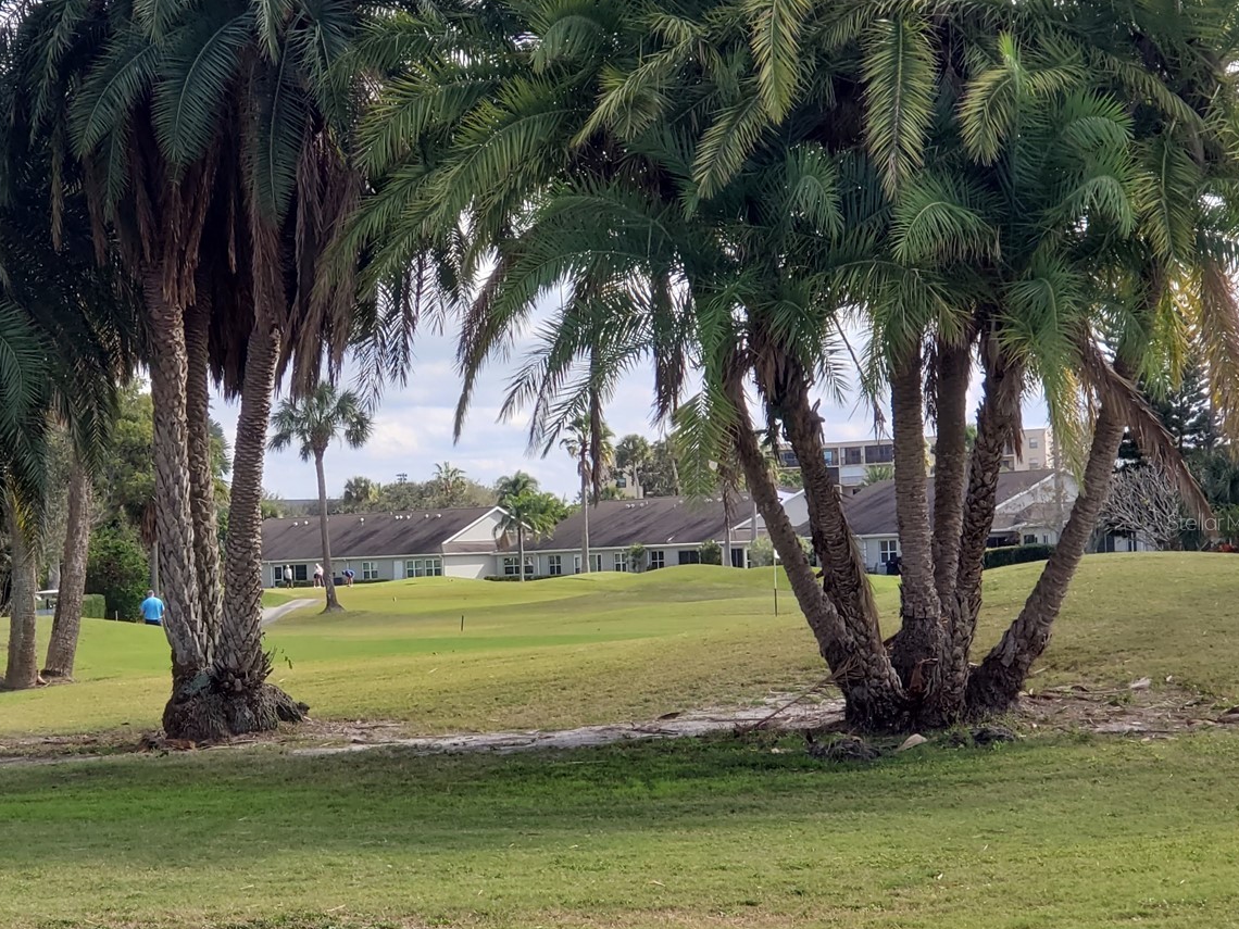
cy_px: 522
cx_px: 400
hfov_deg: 26.5
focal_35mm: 73
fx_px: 2613
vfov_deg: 20.2
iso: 32
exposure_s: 1/484
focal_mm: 6
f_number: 2.4
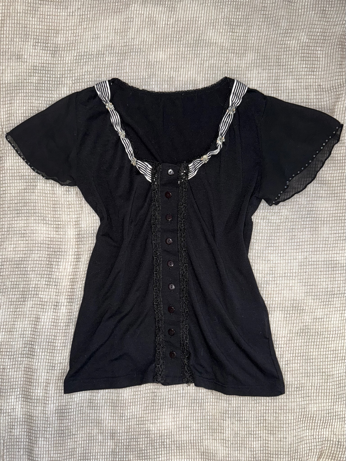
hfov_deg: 56.8
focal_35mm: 24
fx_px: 320
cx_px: 173
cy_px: 230
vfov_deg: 71.6
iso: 100
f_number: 1.78
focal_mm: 6.76
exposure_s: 1/17
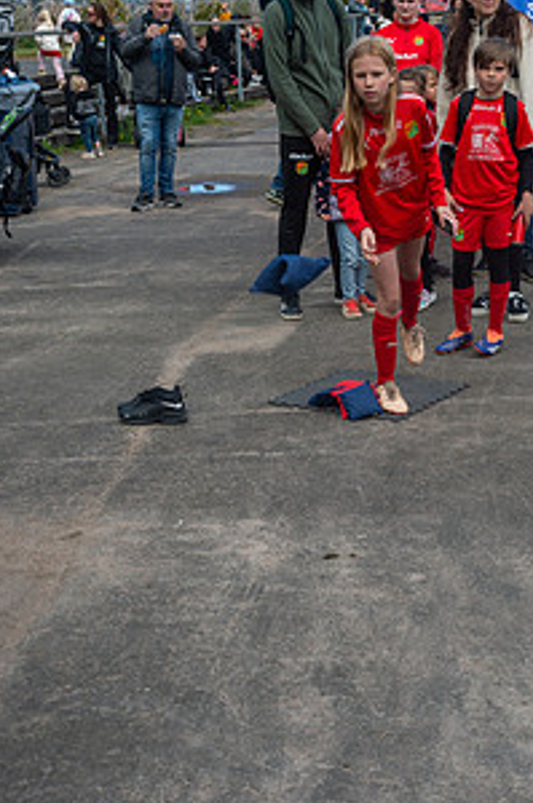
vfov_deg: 33.4
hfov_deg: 22.4
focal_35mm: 60
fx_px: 1337
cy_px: 463
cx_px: 358
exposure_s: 1/400
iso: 100
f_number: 5.6
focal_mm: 40
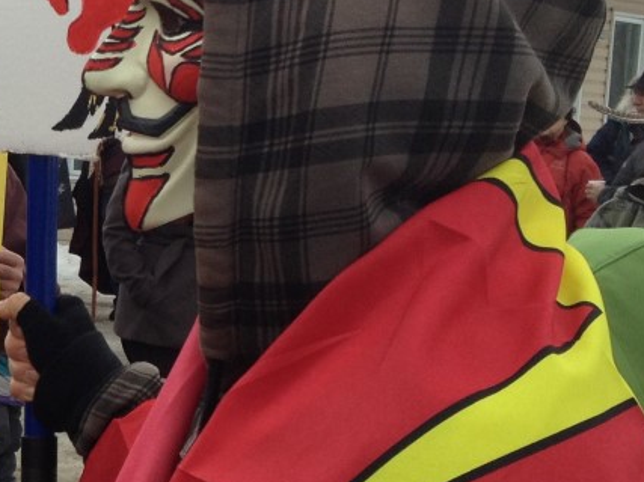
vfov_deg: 12.5
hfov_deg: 16.0
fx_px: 2195
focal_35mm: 118
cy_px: 246
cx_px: -143
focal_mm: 4.28
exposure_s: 1/229
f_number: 2.4
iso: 50
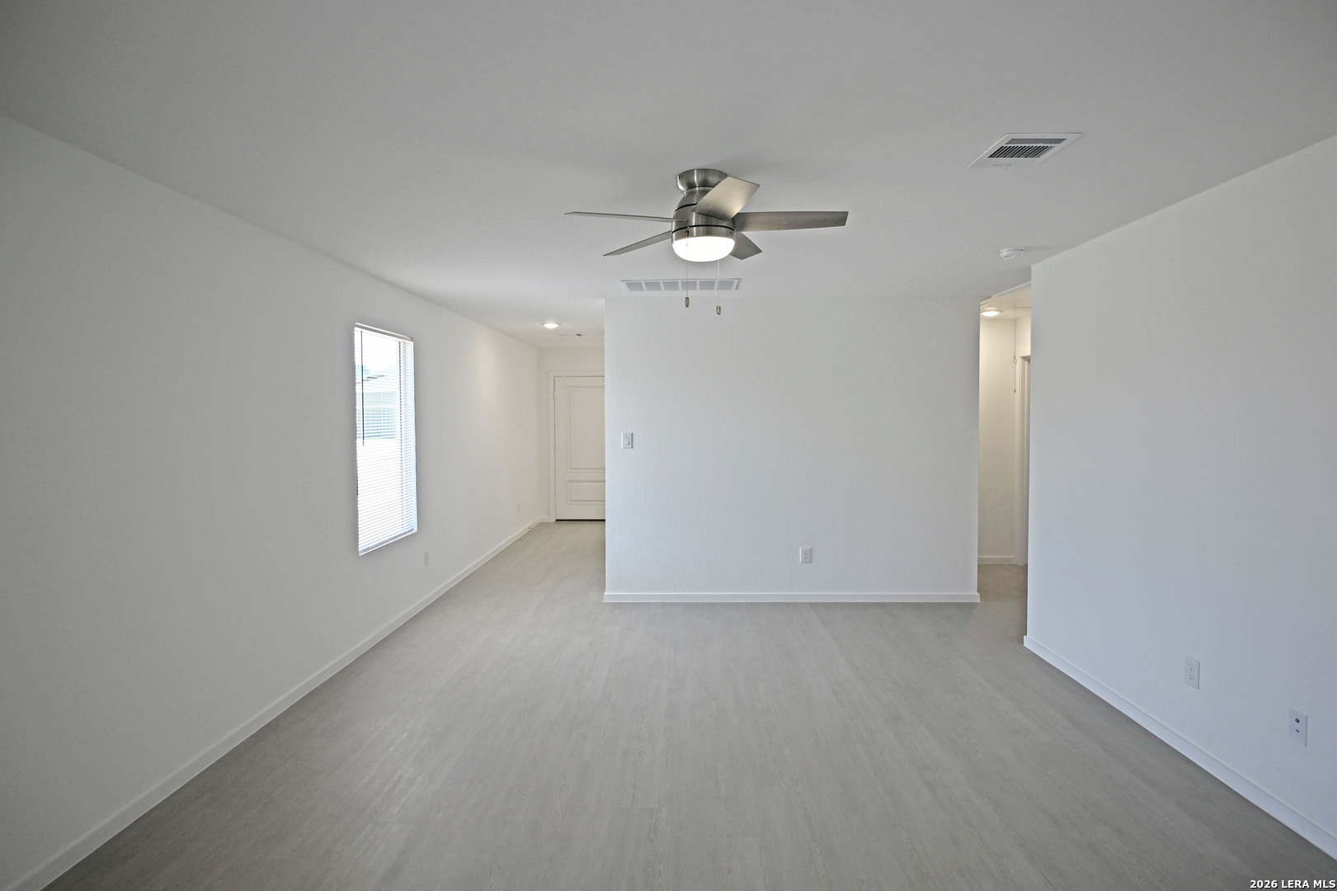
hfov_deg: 90.0
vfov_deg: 67.4
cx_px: 668
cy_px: 446
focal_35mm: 18
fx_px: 668
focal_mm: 12
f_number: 3.5
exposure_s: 1/50
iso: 64
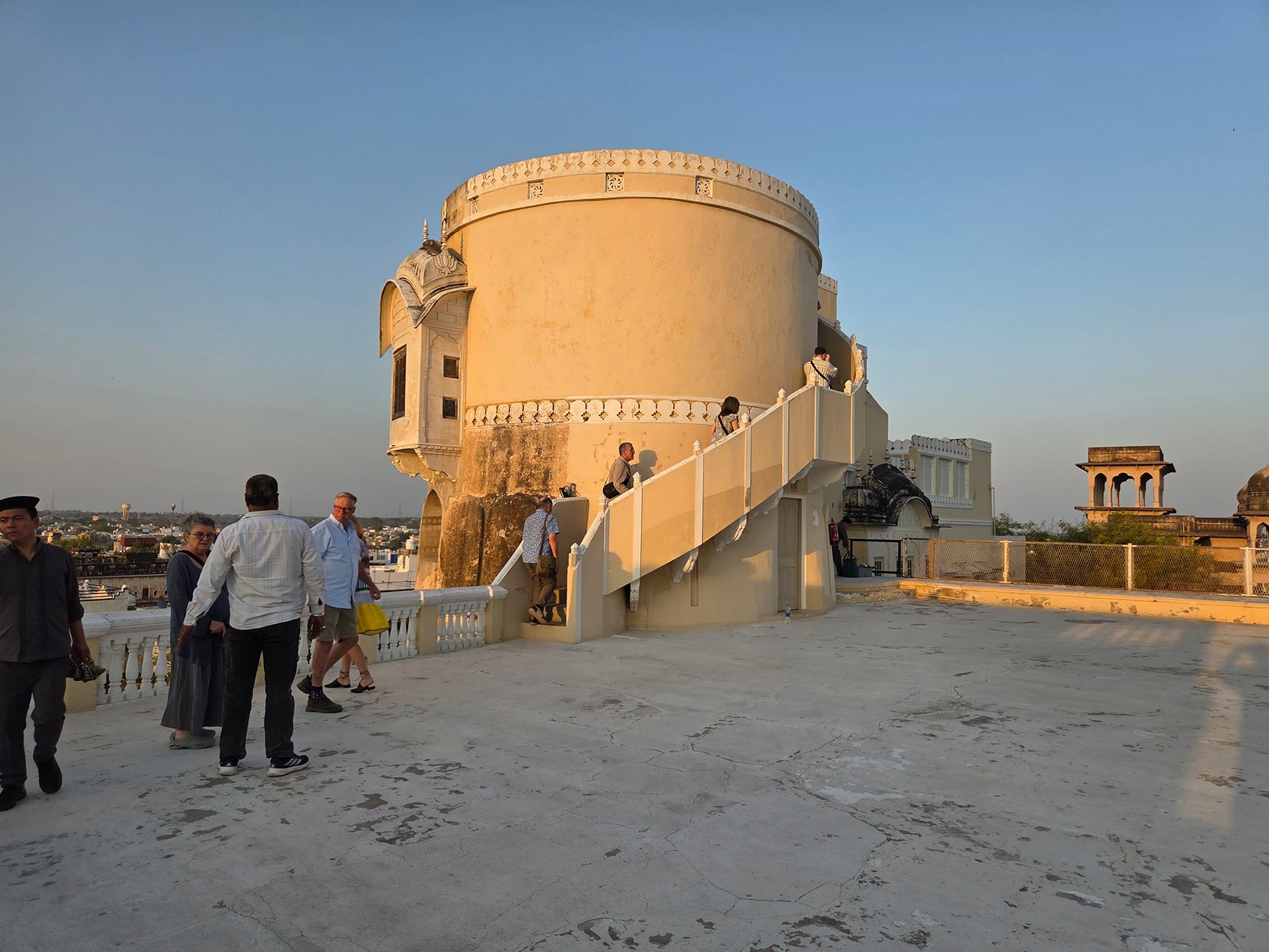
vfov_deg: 58.9
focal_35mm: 23
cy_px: 476
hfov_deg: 73.9
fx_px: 843
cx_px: 634
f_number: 1.8
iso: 80
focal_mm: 5.4
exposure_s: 1/2572
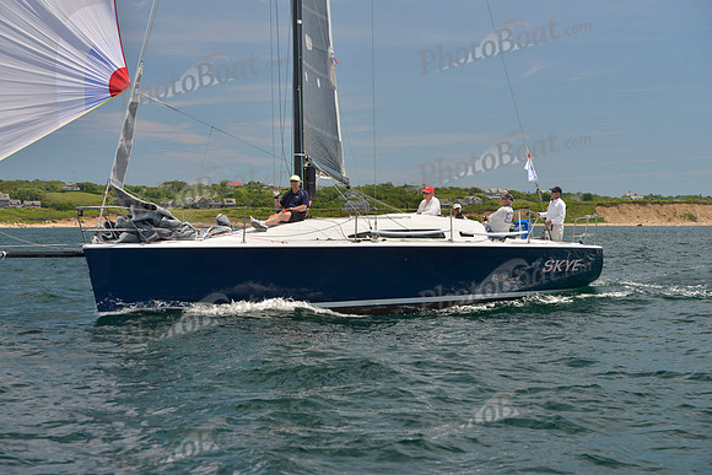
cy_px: 238
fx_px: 1385
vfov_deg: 19.5
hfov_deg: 28.8
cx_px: 356
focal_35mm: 70
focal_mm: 70
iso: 400
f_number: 7.1
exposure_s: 1/800
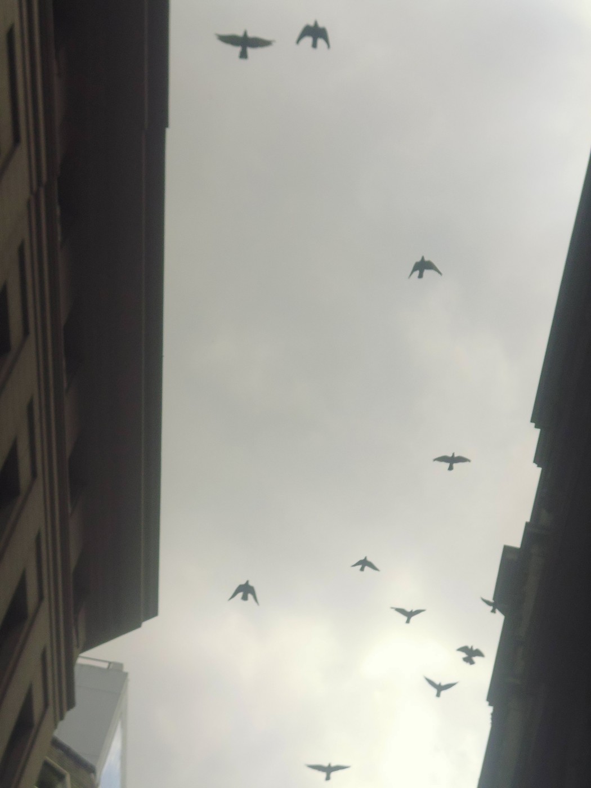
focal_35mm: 80
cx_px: 296
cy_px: 394
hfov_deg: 18.4
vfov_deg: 24.4
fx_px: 1821
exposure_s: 1/500
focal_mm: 14.3
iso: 160
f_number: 5.3
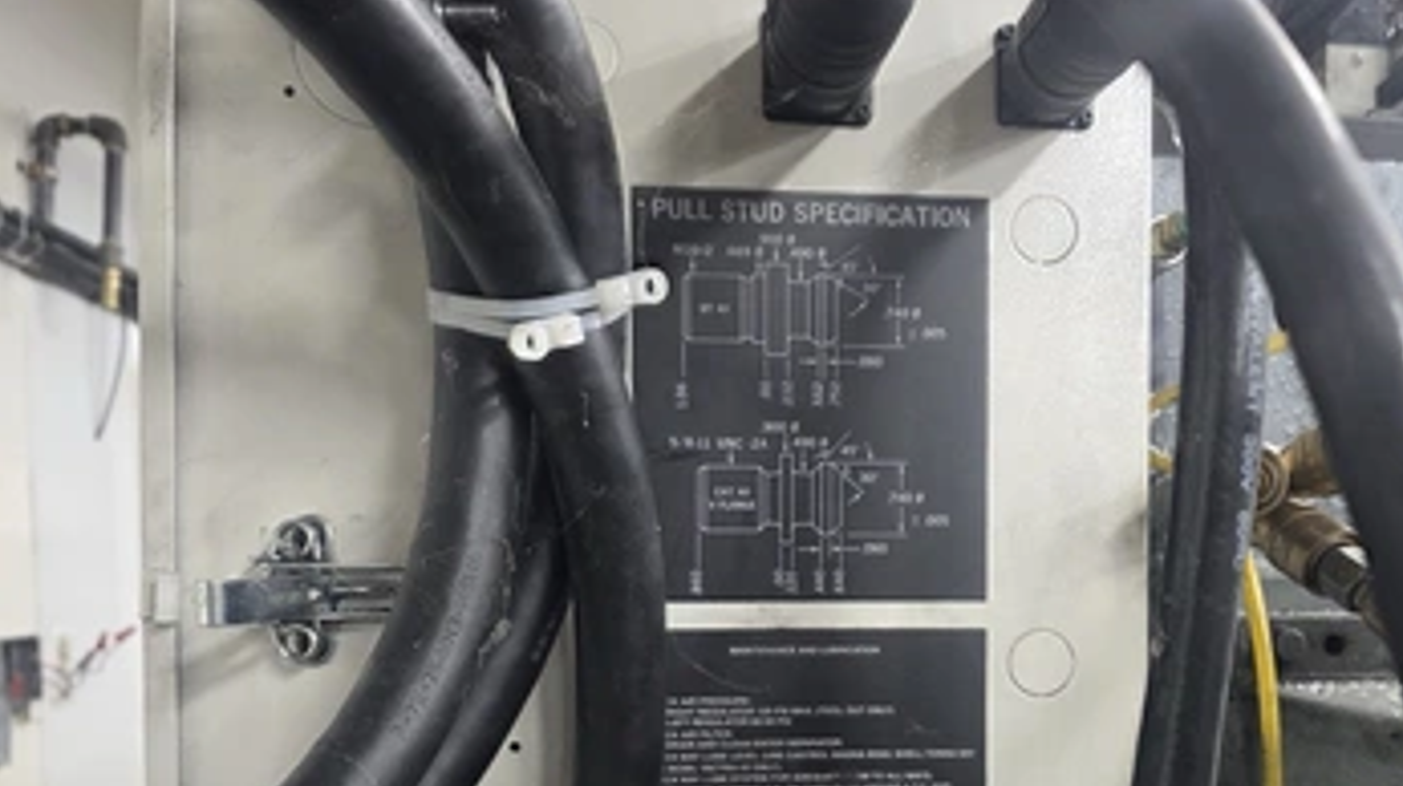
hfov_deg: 65.8
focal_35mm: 29
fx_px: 1078
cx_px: 807
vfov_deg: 39.0
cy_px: 596
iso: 640
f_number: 1.7
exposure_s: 1/120
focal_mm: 6.3
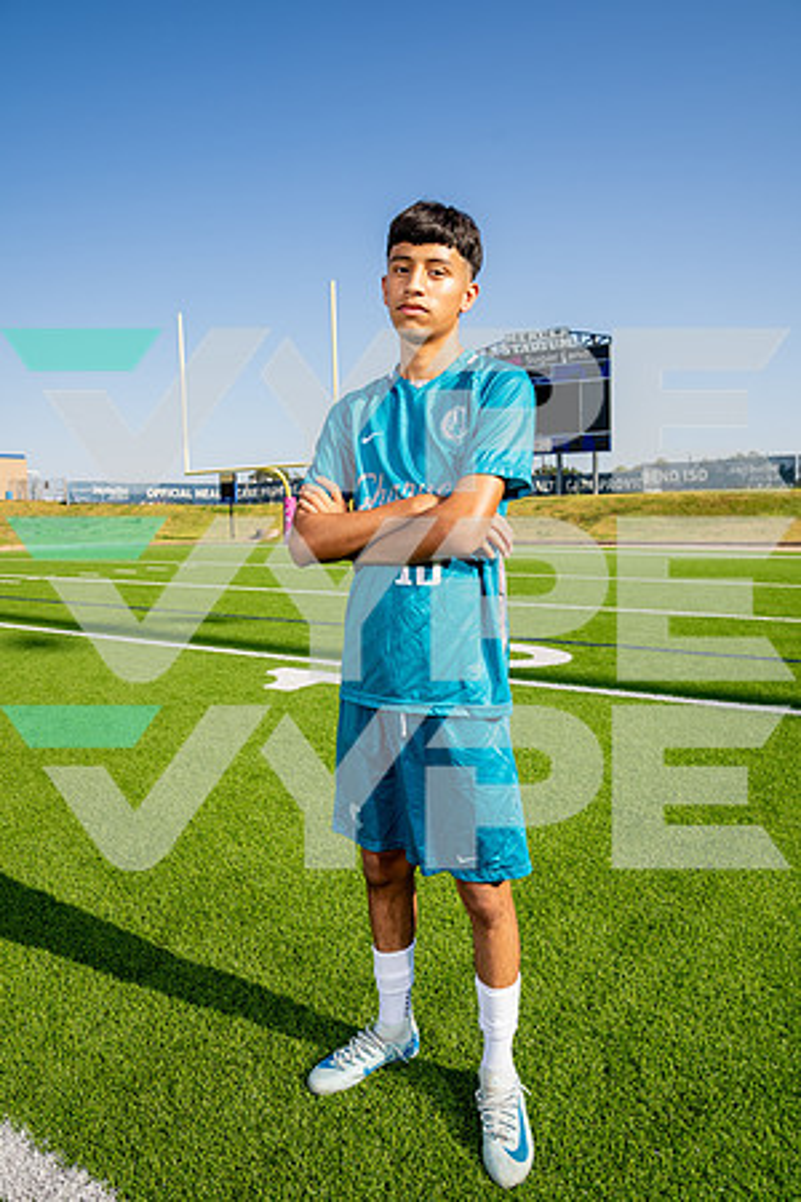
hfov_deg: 53.1
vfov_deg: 73.7
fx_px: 801
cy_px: 601
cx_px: 400
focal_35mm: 24
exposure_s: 1/125
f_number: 7.1
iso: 50
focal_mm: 24
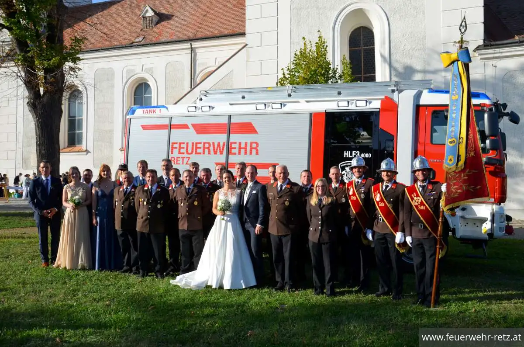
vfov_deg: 41.5
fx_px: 457
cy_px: 174
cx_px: 262
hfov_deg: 59.6
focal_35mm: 32
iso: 125
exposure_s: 1/250
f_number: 8
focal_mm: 21
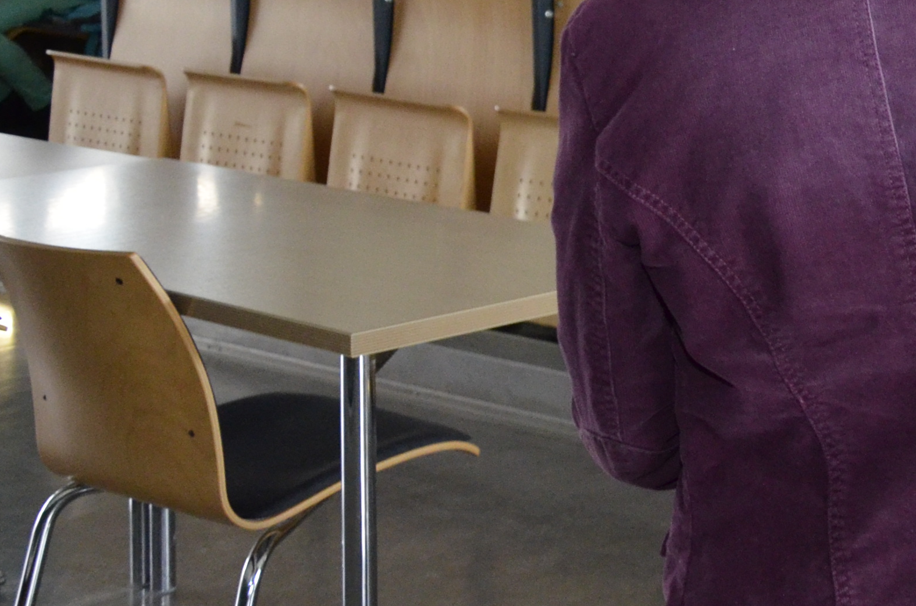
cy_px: -213
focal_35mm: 99
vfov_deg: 13.3
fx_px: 2503
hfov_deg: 19.0
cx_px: 1240
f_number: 4
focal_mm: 21
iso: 1800
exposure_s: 1/60
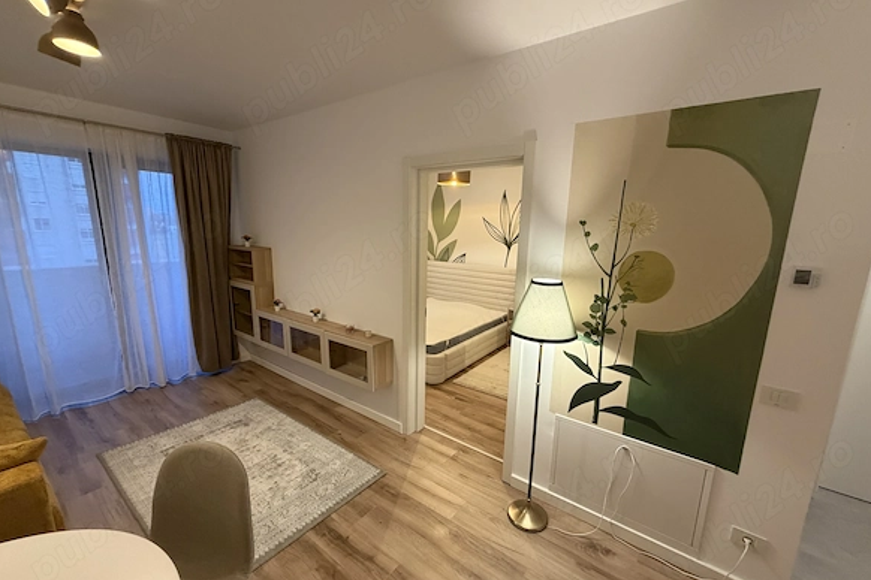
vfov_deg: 77.3
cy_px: 299
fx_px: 363
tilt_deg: -10.2
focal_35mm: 15
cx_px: 441
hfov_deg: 100.4
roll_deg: -0.9
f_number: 2.2
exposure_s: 1/50
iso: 400
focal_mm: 2.22
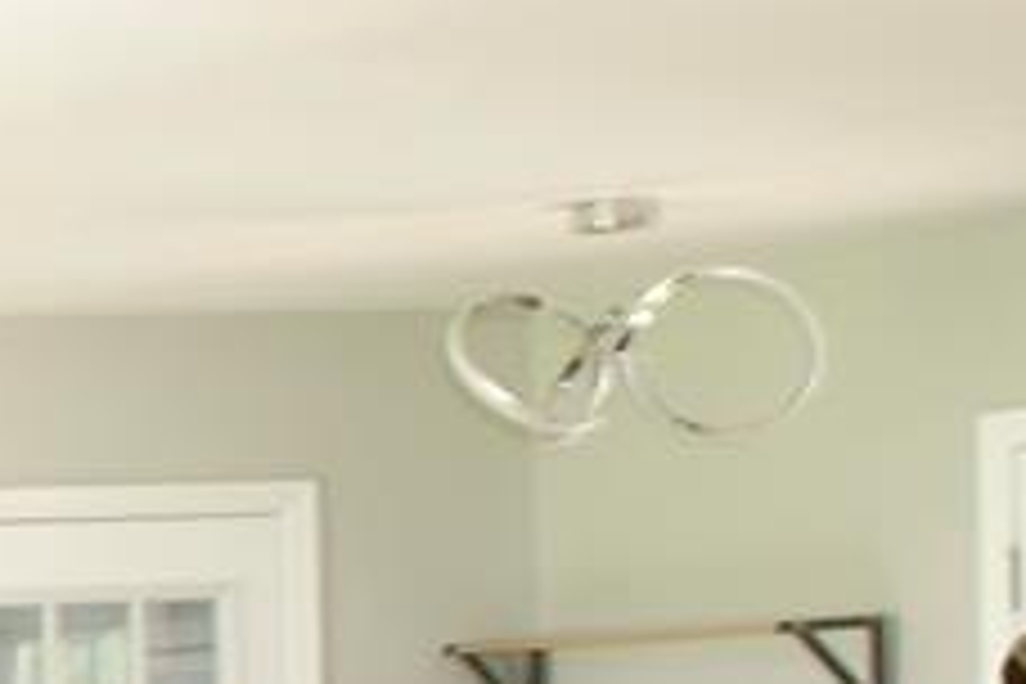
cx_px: -1390
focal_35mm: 157
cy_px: 1224
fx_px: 4474
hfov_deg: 11.1
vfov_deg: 8.4
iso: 400
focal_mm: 22
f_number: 9
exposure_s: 1/4
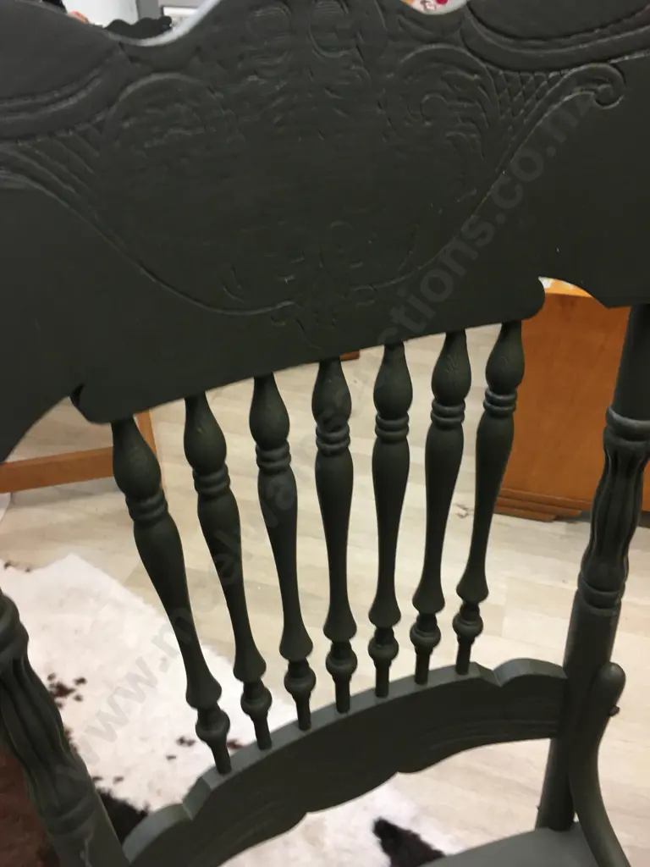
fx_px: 726
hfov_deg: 48.2
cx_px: 325
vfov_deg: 61.7
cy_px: 434
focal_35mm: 29
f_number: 2.2
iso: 40
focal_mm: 4.15
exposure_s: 1/17
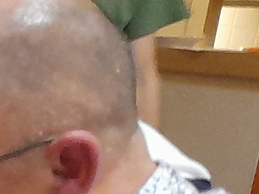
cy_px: 431
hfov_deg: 7.9
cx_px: -663
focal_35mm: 191
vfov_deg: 7.4
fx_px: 1429
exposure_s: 1/50
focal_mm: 4.6
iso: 400
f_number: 2
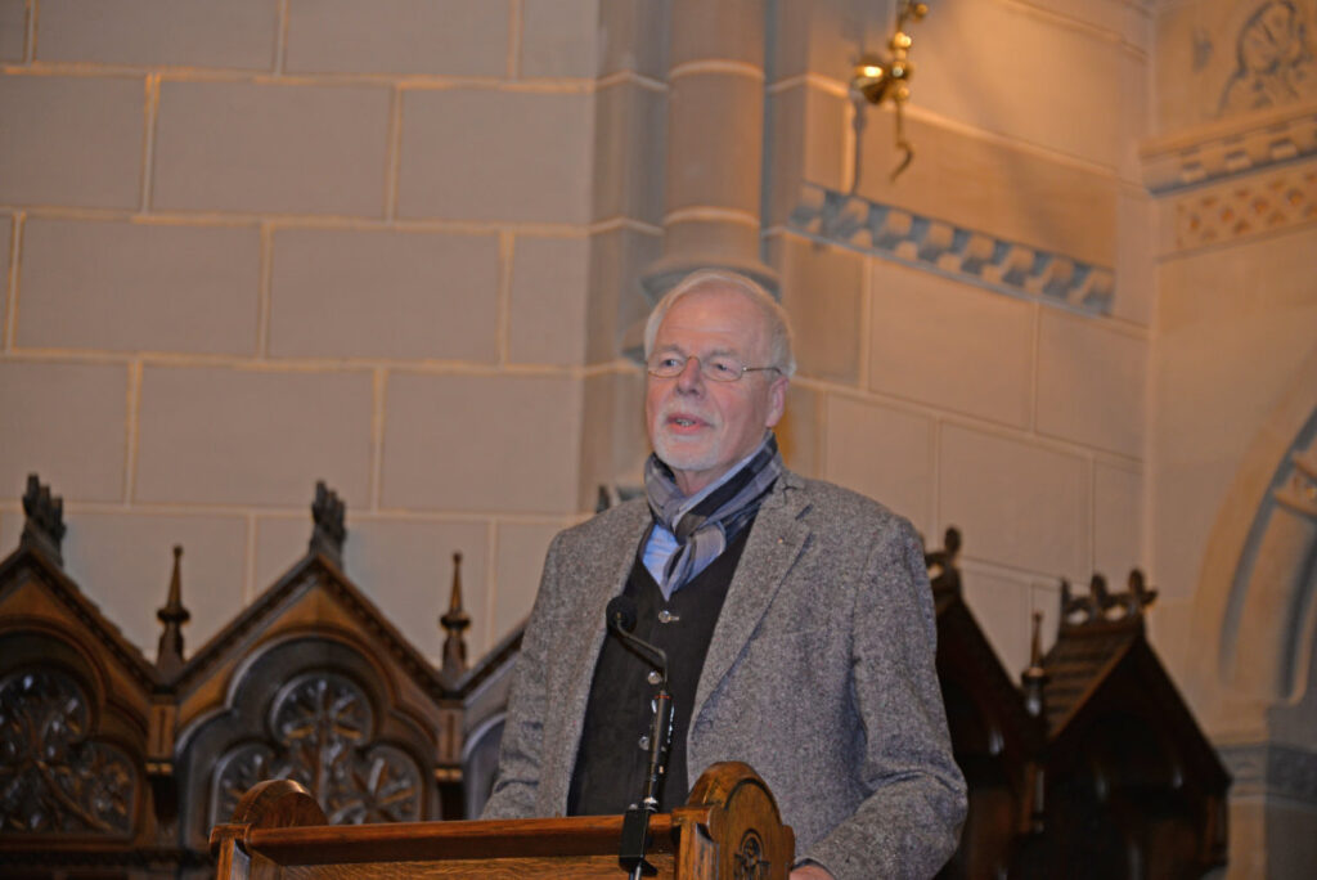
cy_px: 440
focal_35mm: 105
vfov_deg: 13.1
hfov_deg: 19.4
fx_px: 3843
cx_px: 658
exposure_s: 1/60
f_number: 4
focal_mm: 105
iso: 800
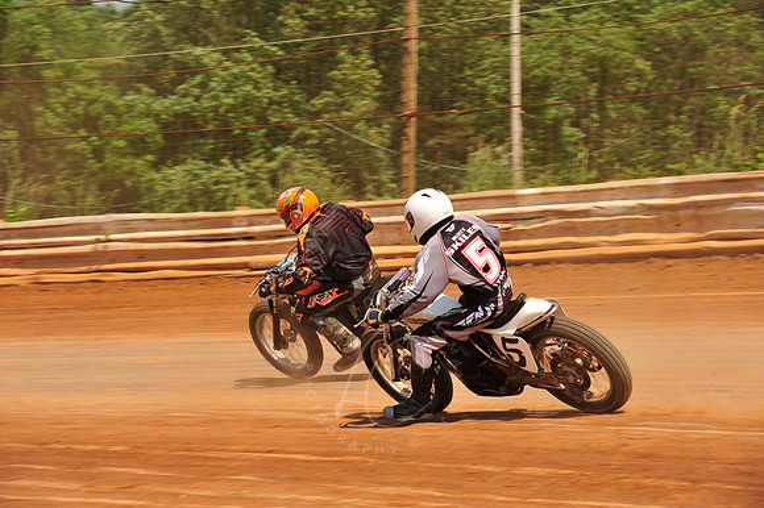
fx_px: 3075
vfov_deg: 9.5
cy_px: 254
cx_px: 382
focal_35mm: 145
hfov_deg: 14.2
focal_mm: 145
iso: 200
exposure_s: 1/400
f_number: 10
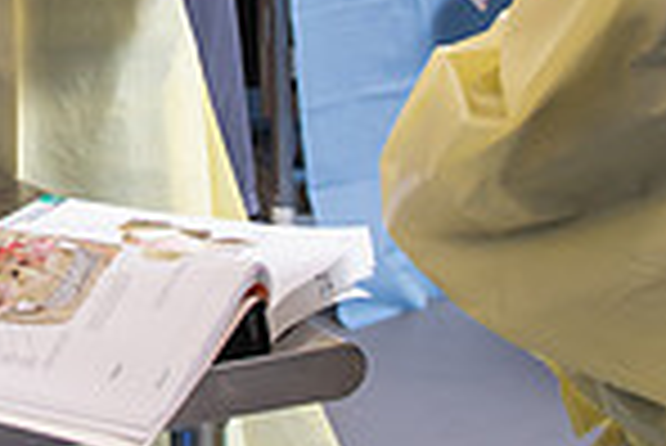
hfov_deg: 18.2
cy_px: -246
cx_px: -153
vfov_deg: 12.3
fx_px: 1963
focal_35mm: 106
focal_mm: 27
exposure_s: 1/200
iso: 320
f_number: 3.5
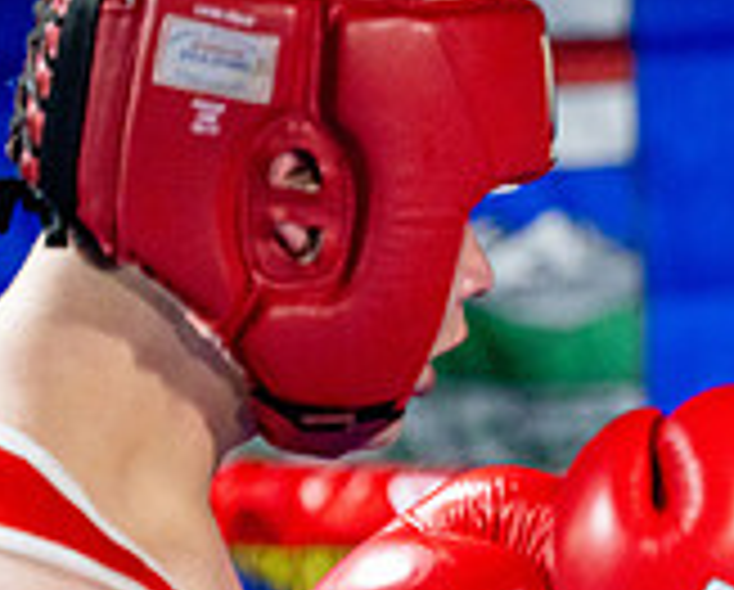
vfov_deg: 3.1
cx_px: 1225
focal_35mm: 500
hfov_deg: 3.8
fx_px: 10881
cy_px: 561
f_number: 2
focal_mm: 150
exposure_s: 1/1000
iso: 4000
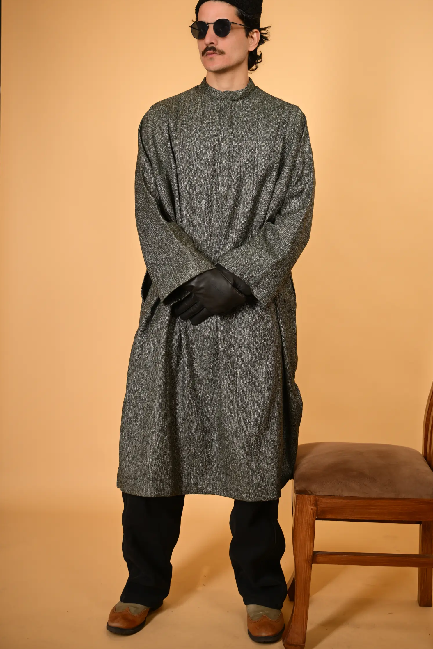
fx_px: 866
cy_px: 284
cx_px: 247
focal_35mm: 48
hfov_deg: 28.1
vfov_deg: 41.0
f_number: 2.8
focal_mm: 42
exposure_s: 1/320
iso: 250
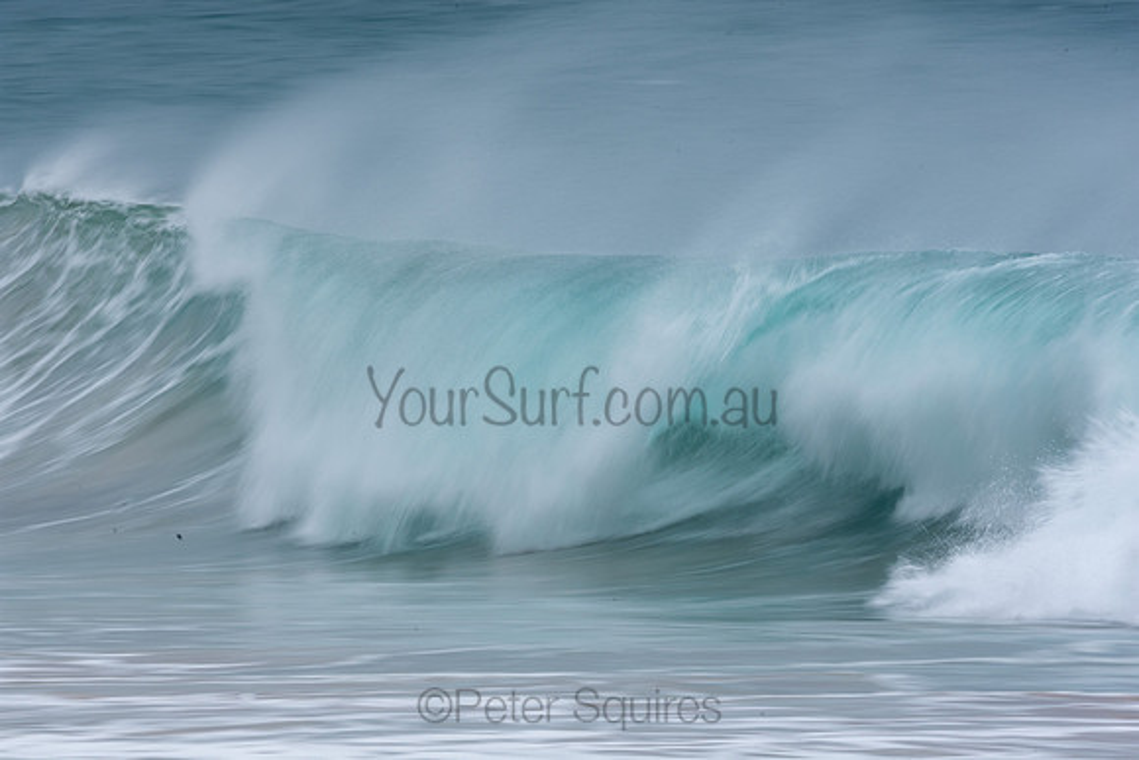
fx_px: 23734
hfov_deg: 2.7
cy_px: 380
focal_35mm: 750
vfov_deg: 1.8
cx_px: 570
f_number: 25
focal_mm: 500
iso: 100
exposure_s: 1/25
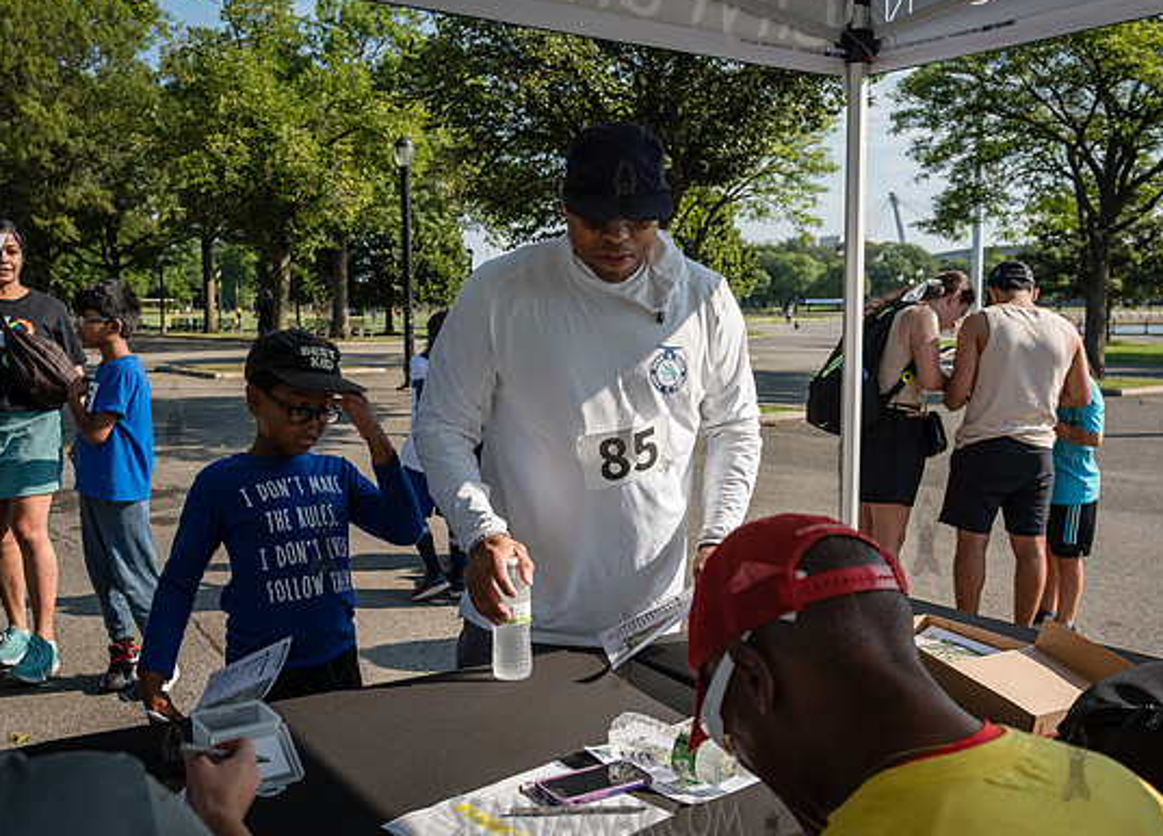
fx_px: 1192
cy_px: 427
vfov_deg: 38.7
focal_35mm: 36
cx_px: 566
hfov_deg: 52.0
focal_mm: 31
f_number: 4.5
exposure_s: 1/2000
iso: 500
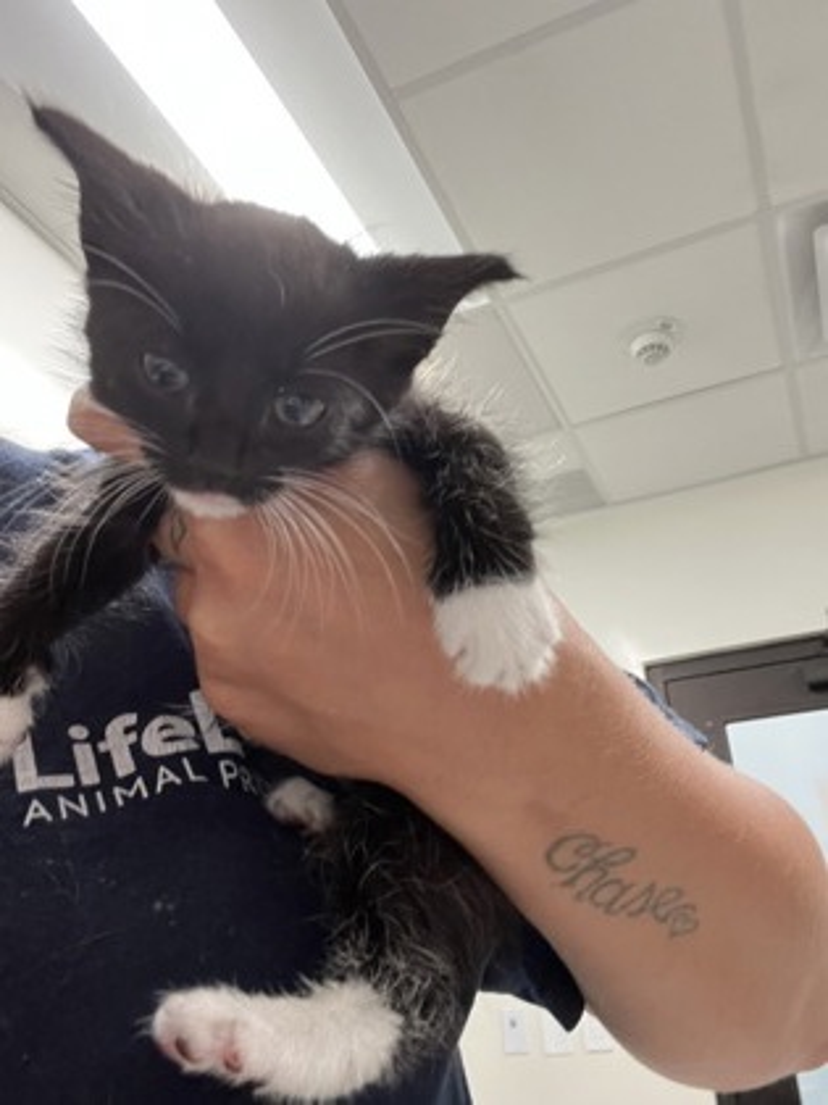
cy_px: 552
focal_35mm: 30
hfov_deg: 46.8
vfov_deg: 60.0
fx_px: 957
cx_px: 414
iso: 200
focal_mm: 2.71
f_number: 2.2
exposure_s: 1/60
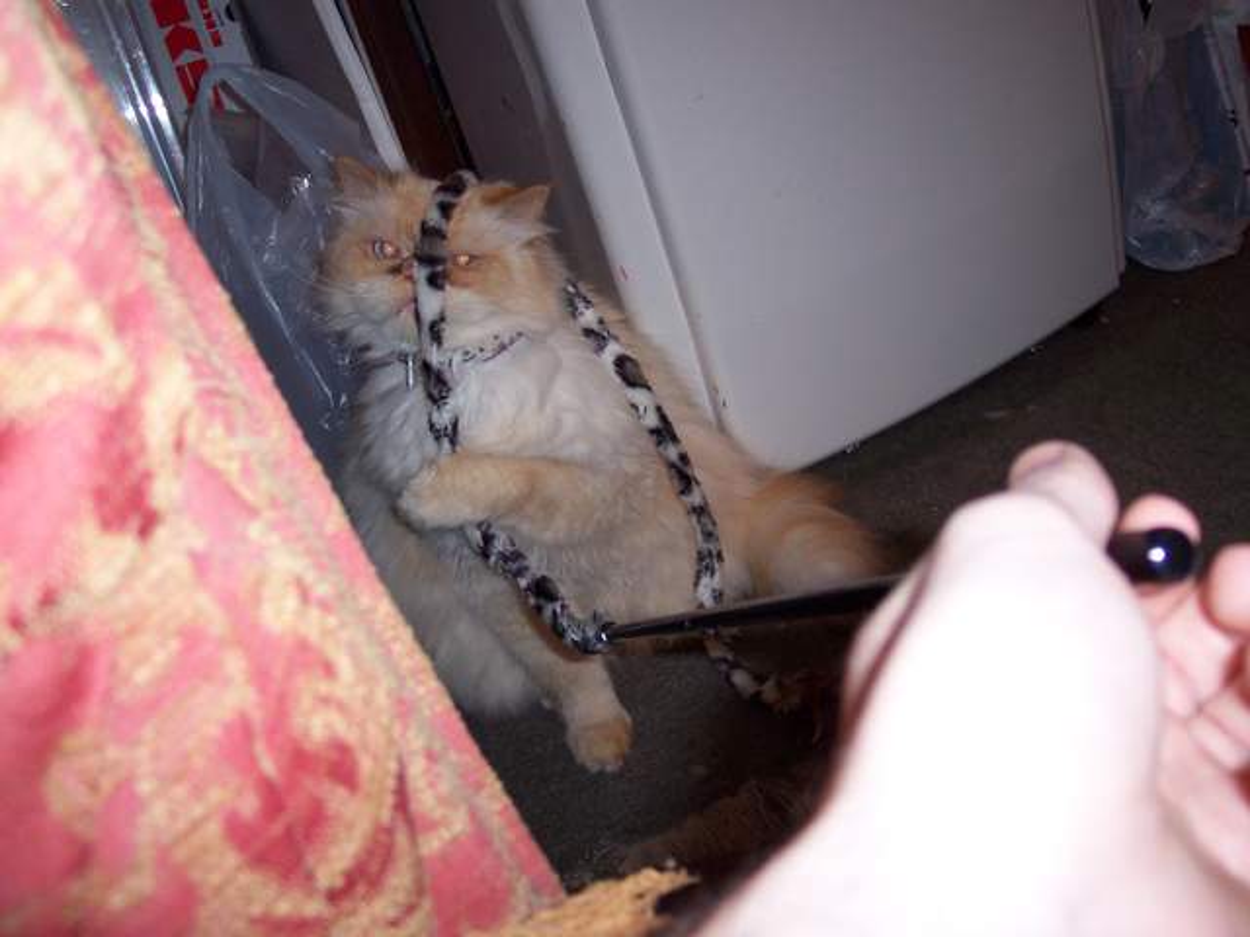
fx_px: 1372
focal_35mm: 38
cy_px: 468
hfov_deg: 49.0
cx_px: 625
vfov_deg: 37.7
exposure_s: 1/30
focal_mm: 8
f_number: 2.8
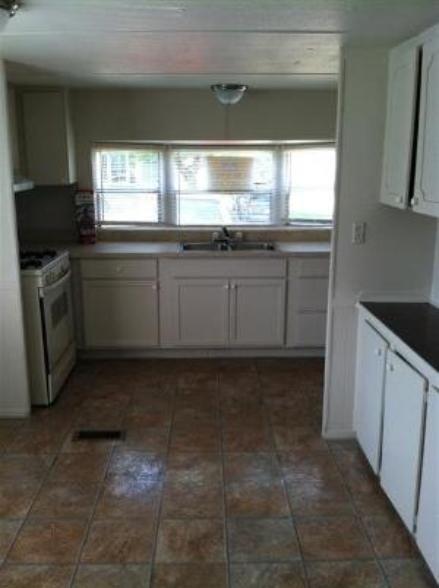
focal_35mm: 35
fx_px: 594
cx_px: 220
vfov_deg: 52.7
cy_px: 294
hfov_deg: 40.6
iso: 100
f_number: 2.8
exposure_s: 1/60
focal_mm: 3.85
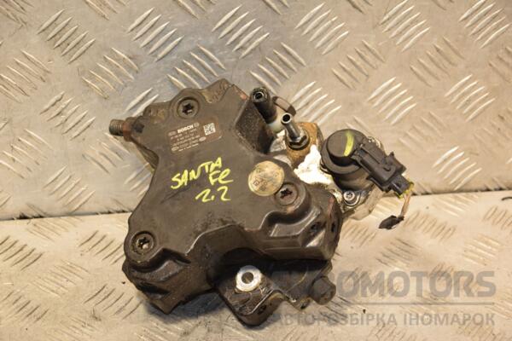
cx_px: 256
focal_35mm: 93
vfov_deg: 14.7
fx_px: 1323
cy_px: 170
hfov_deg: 21.9
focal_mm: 62
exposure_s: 1/160
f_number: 5.3
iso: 800
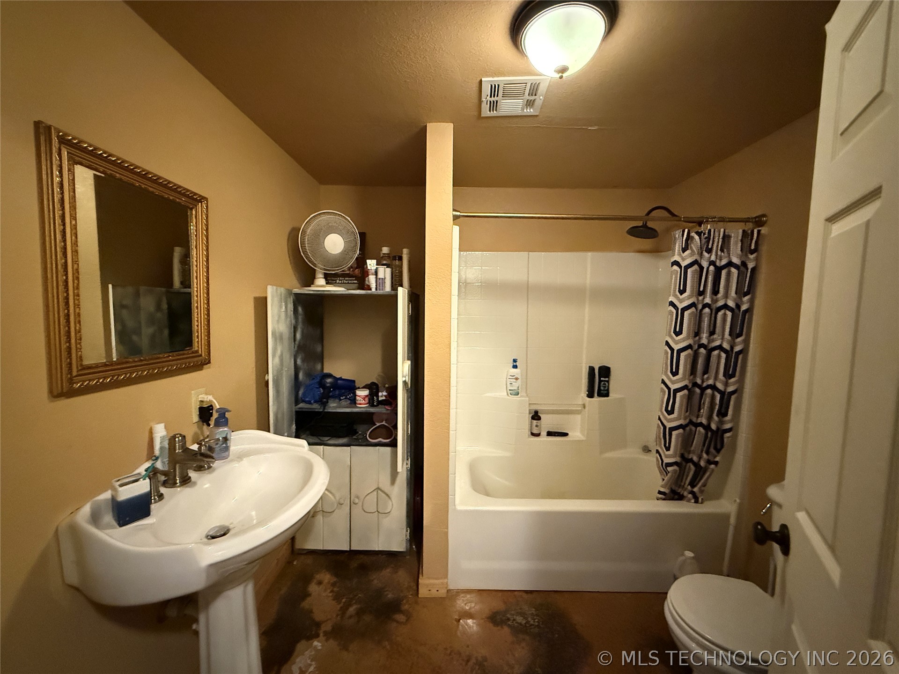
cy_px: 337
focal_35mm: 14
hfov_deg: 102.1
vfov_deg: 85.7
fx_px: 364
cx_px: 450
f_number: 2.2
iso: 1250
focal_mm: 2.22
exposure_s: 1/60
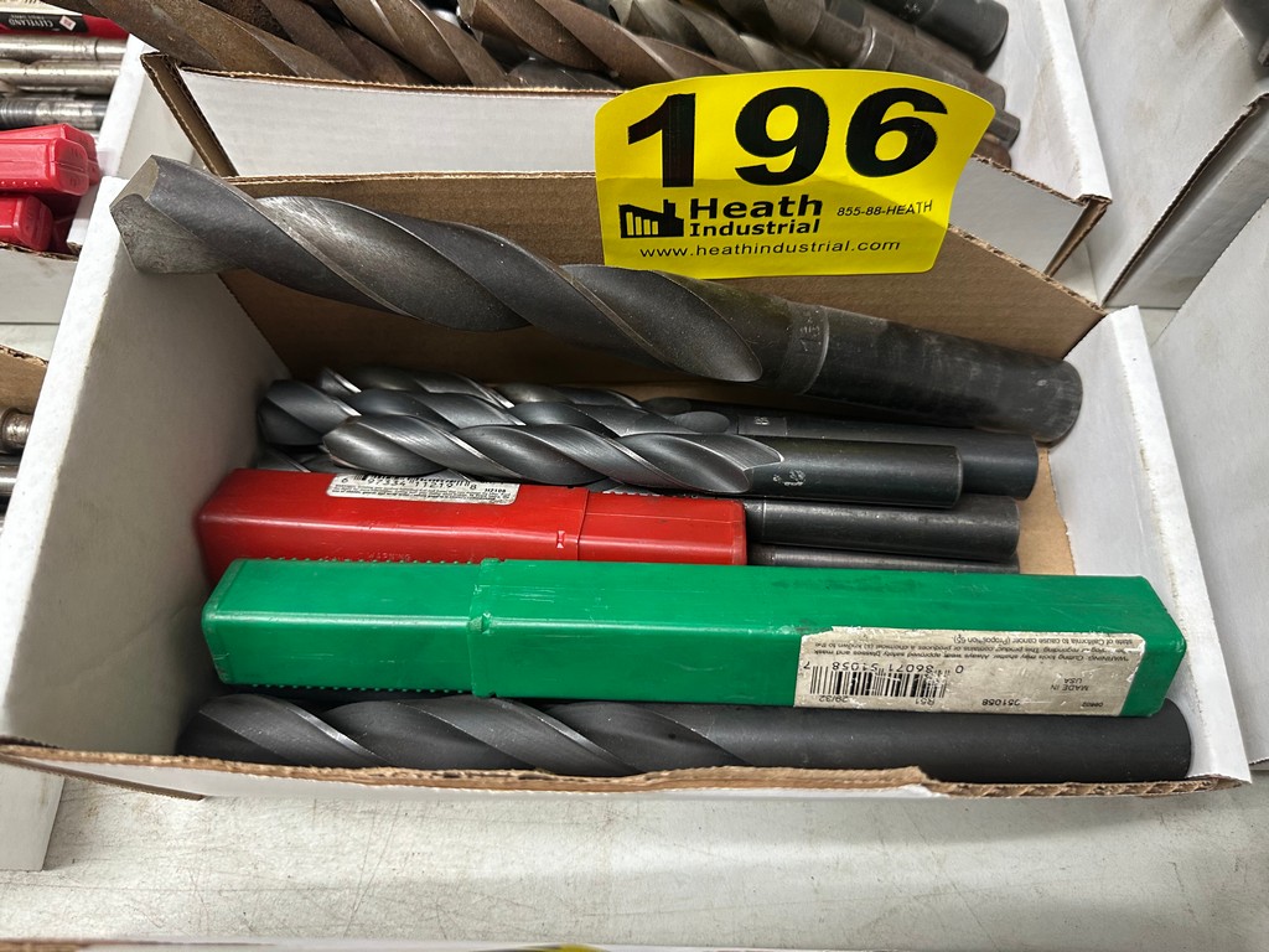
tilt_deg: -65.7
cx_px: 634
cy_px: 476
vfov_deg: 56.8
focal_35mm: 24
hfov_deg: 71.6
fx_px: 880
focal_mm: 6.86
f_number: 1.78
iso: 250
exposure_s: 1/53
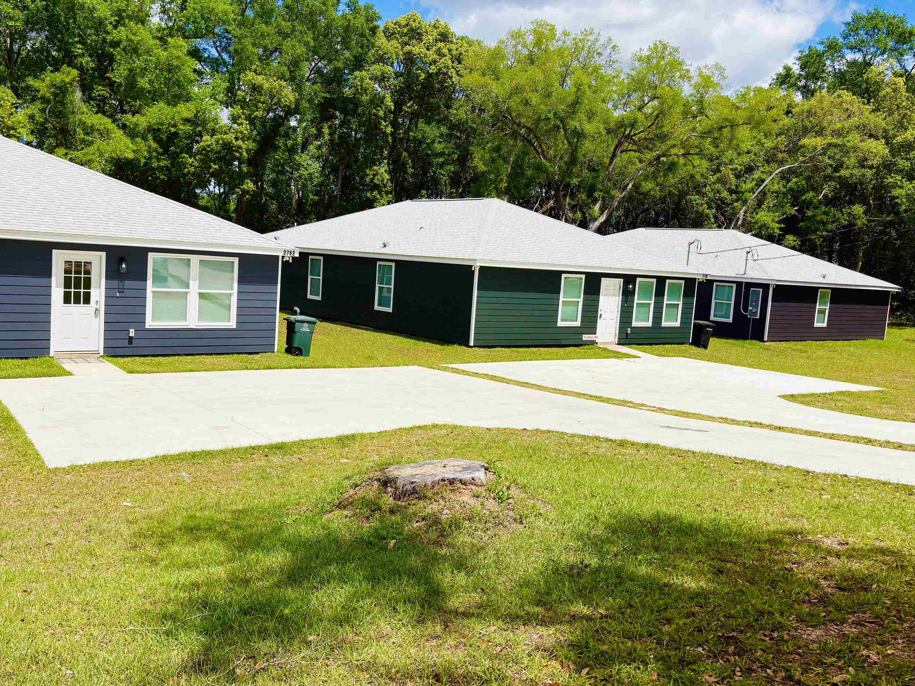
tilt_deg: -4.9
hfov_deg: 59.8
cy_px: 328
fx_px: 793
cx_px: 408
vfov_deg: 46.8
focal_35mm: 30
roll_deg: -3.6
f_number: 1.6
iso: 50
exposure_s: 1/5348
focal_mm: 5.96
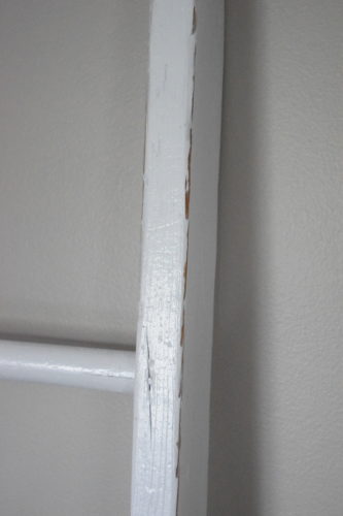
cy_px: 258
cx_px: 172
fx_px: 858
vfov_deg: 33.4
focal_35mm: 60
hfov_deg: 22.6
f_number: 4.8
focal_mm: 40
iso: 12800
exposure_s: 1/125
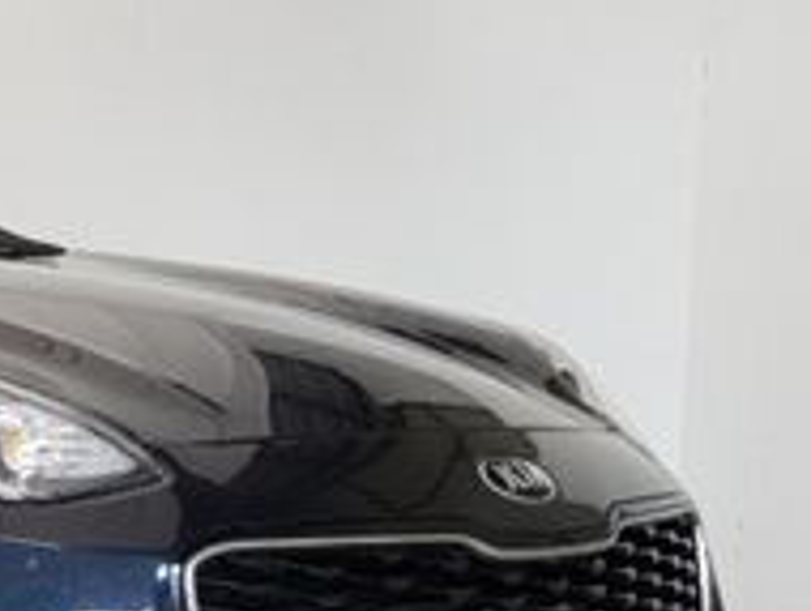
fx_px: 1924
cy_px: 671
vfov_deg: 17.4
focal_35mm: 82
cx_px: -435
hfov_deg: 20.2
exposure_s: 1/100
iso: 40
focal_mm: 4.2
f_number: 1.7
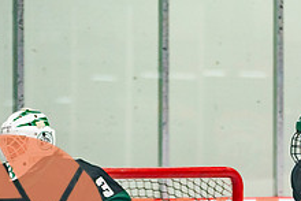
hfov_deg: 4.5
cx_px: 392
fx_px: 3832
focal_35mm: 458
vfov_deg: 3.0
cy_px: 211
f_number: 2.8
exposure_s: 1/640
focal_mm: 140
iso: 2500
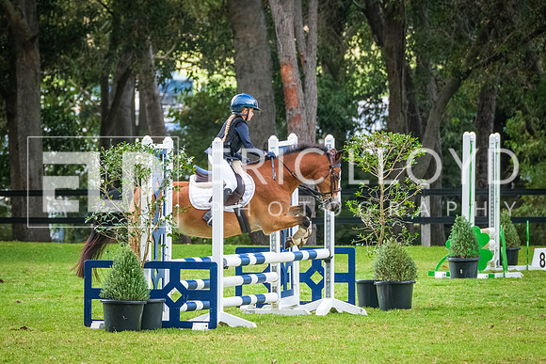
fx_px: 5373
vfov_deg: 3.9
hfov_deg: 5.8
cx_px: 250
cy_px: 181
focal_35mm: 354
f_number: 4.8
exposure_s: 1/1000
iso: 4000
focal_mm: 176.7
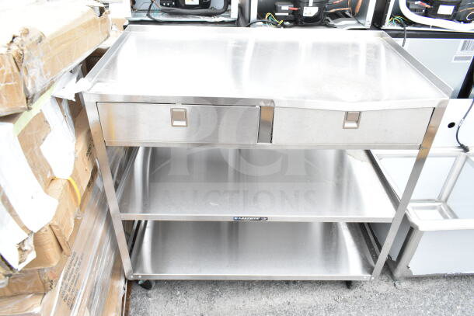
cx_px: 237
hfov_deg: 67.4
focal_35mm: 27
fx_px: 356
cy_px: 158
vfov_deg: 48.0
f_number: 7.1
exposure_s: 1/200
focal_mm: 18
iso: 1600
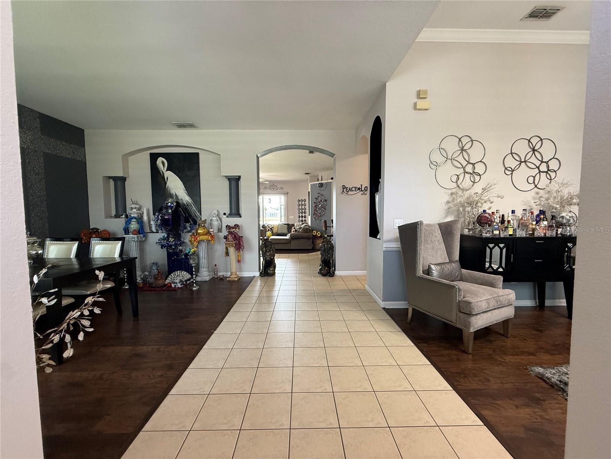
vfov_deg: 85.7
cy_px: 230
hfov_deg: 102.1
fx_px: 247
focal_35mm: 14
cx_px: 306
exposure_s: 1/60
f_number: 2.2
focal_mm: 2.22
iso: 250
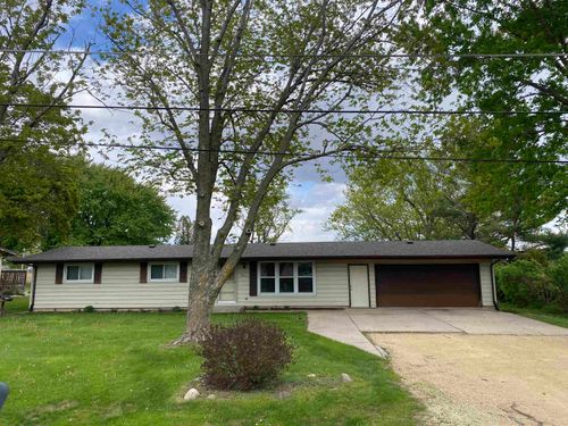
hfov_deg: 67.3
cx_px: 284
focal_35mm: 26
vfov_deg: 53.1
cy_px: 213
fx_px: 427
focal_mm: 4.25
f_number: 1.8
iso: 32
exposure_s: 1/1608
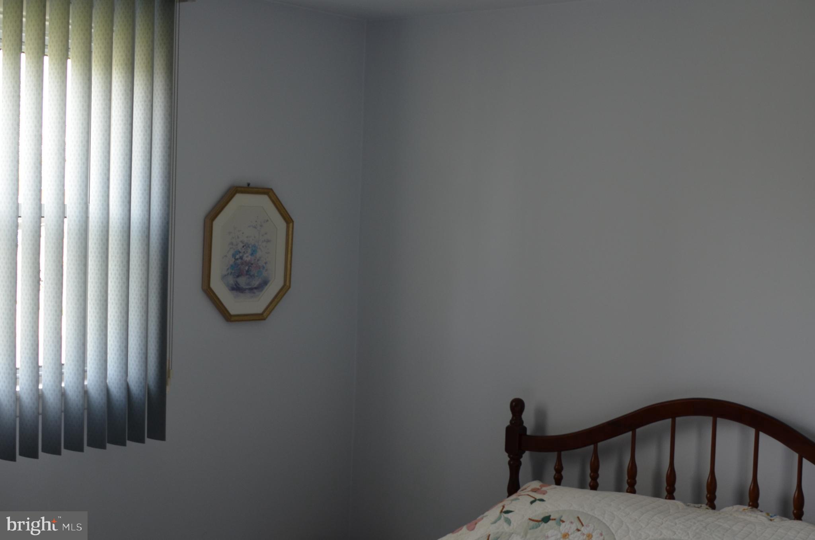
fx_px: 1186
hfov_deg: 37.9
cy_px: 270
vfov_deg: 25.6
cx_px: 408
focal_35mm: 52
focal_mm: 35
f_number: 4
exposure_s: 1/60
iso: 400
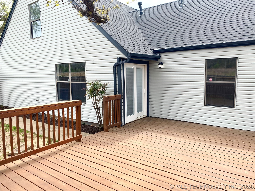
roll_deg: +1.0
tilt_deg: -5.7
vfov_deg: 53.1
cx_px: 128
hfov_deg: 67.3
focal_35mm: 26
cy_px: 96
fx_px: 192
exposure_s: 1/981
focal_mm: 4.25
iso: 32
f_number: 1.8
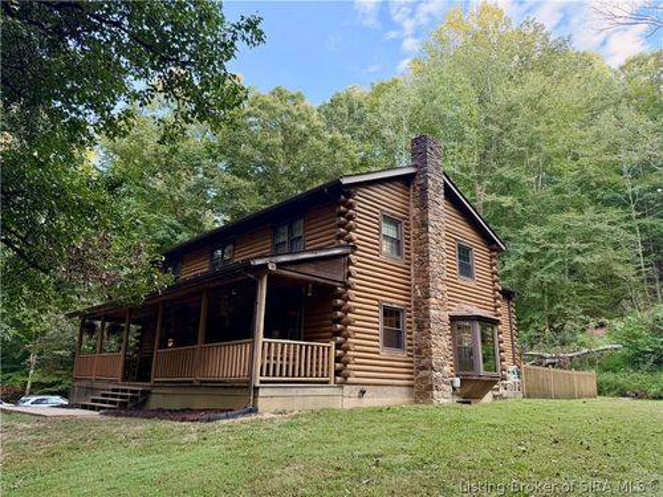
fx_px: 460
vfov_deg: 56.8
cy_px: 248
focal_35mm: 24
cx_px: 332
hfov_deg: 71.6
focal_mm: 6.76
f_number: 1.78
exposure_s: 1/192
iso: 64
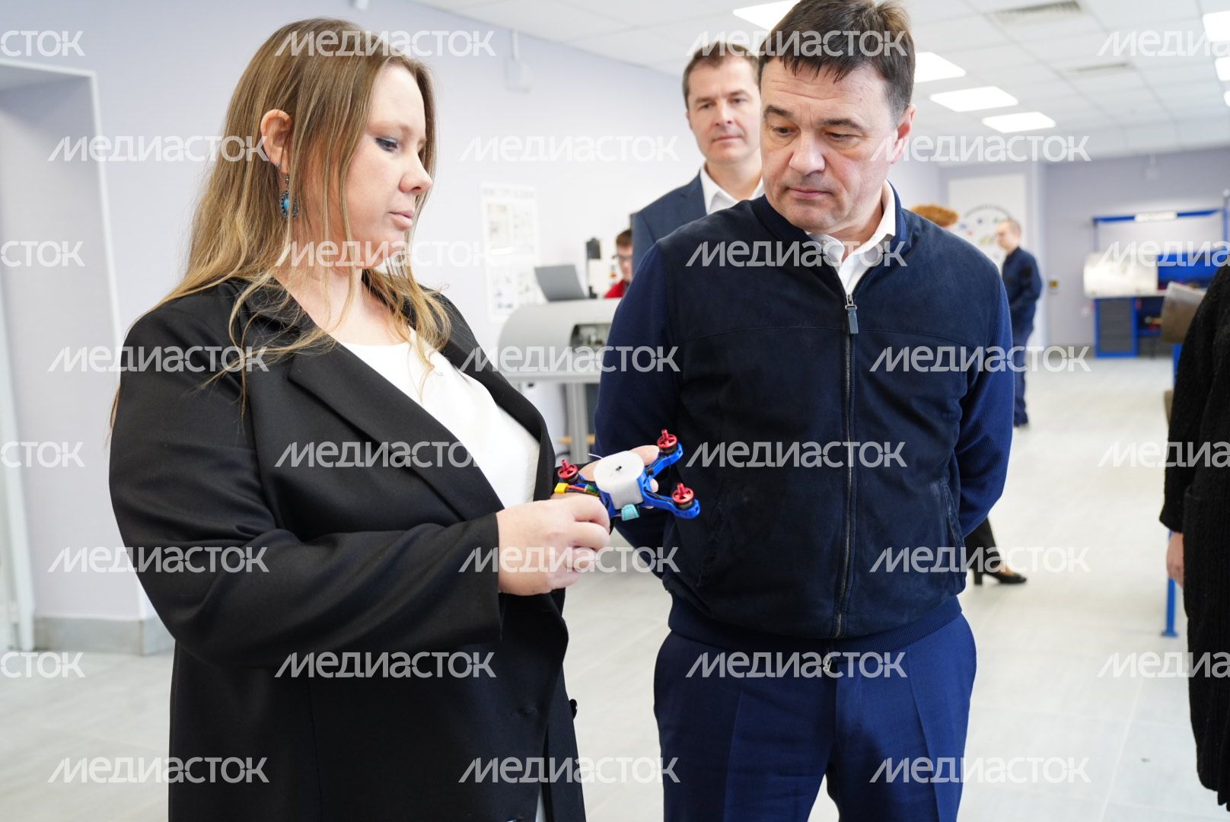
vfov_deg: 37.9
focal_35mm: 35
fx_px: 1197
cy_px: 411
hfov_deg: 54.4
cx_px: 615
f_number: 4.5
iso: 1600
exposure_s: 1/100
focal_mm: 35
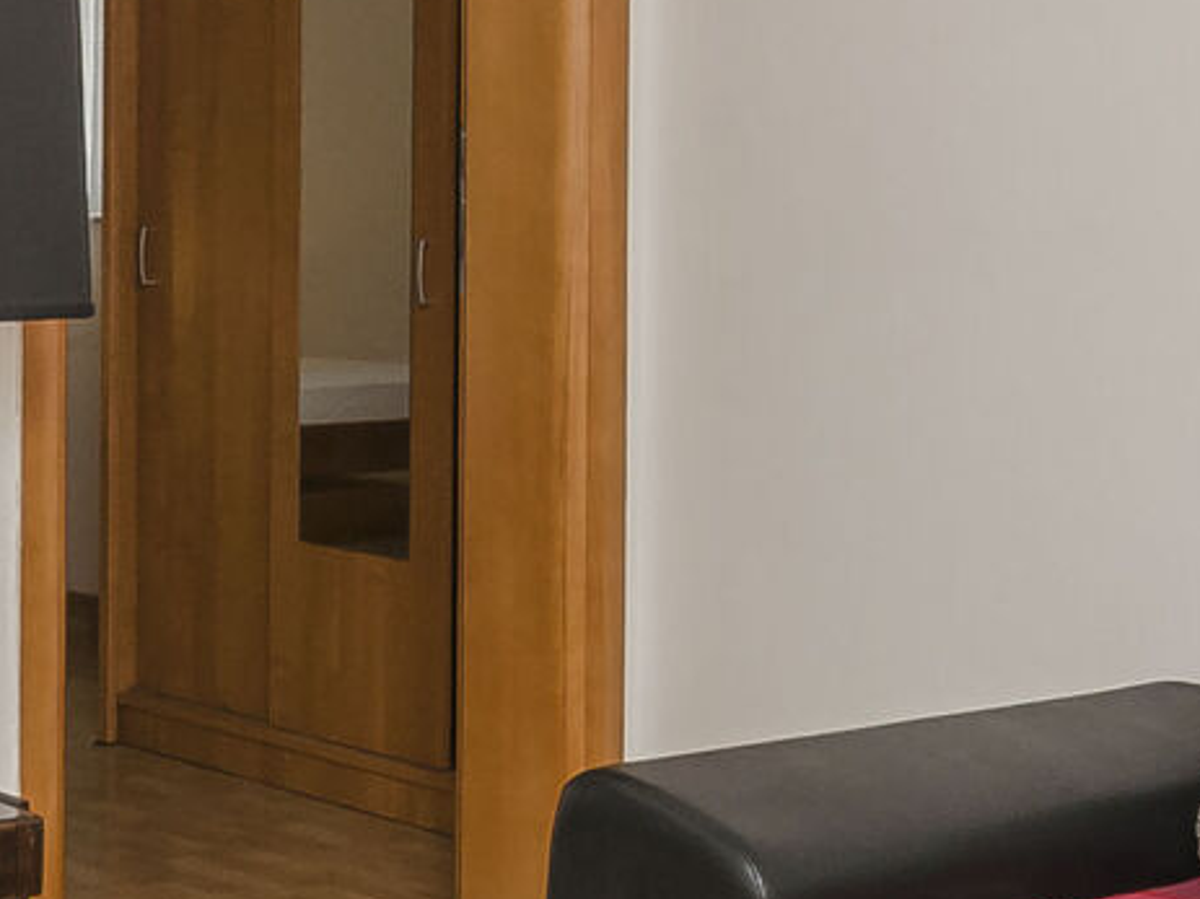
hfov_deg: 22.3
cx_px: 285
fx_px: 3015
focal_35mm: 87
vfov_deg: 16.9
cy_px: 209
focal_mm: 10
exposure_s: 1/100
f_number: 8
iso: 125
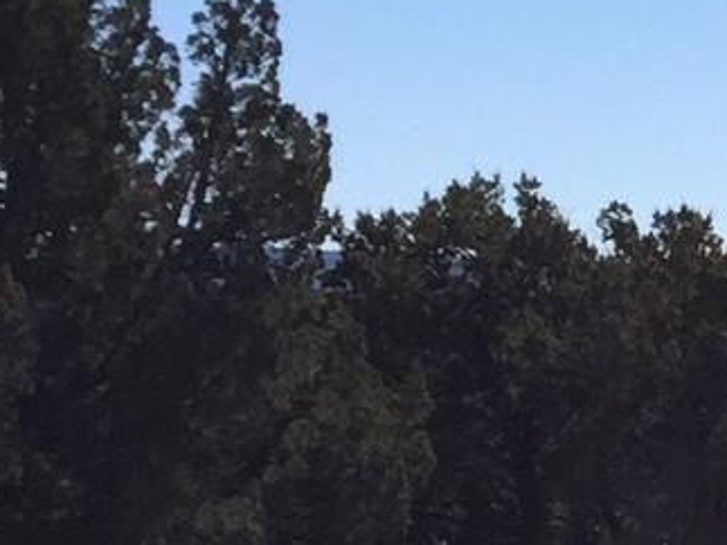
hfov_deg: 9.5
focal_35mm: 184
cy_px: 372
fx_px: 3863
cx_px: 1787
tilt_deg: -0.7
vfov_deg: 8.1
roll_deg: -2.9
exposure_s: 1/3049
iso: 32
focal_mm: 4.15
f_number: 2.2
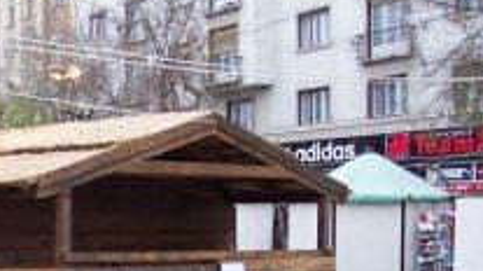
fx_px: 985
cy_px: 257
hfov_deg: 26.5
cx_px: 37
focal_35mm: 77
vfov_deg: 15.4
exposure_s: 1/125
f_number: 2.8
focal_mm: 8
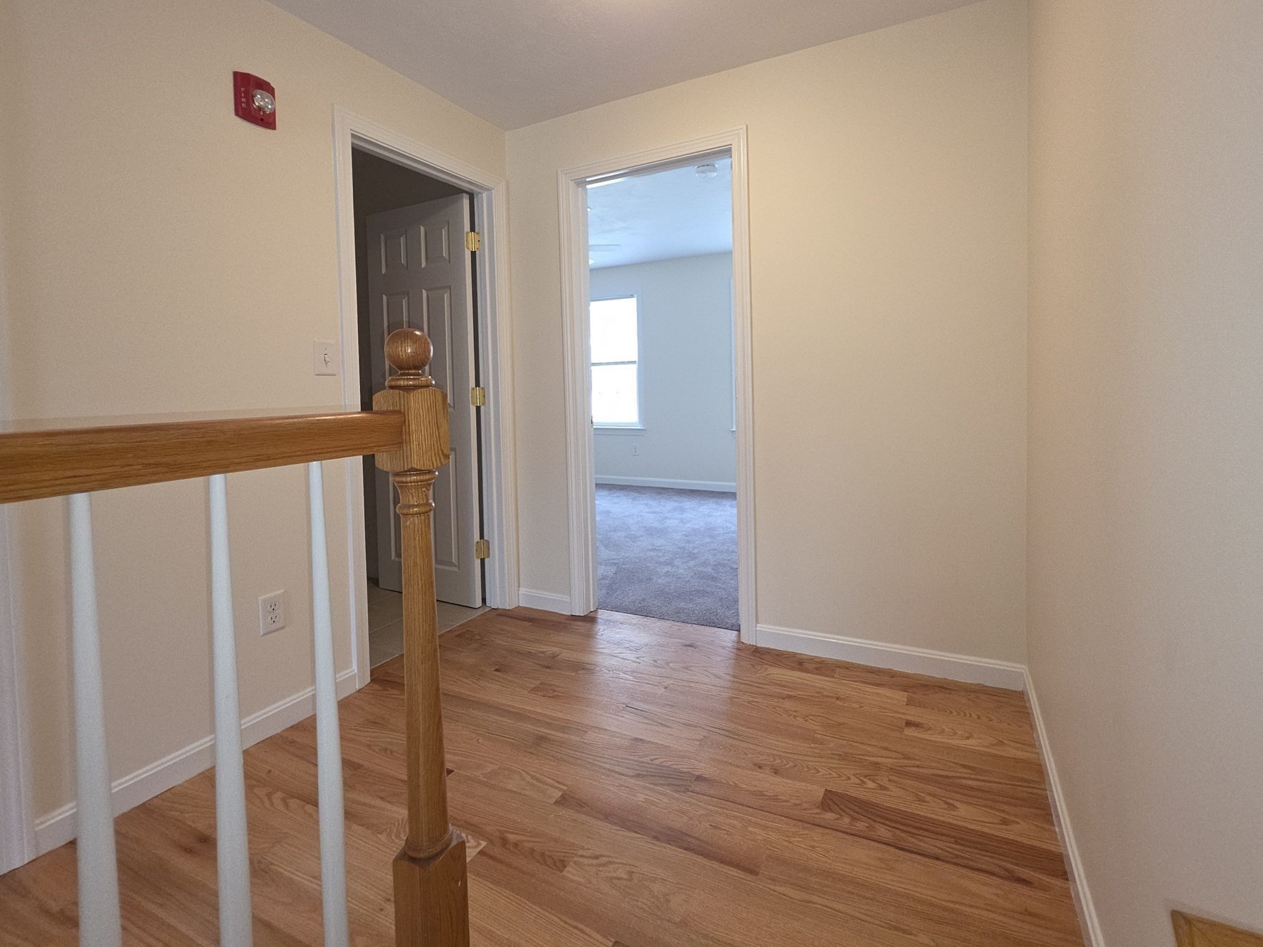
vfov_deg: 81.2
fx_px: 547
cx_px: 672
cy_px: 404
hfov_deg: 98.0
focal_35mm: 15
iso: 100
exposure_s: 1/60
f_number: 1.9
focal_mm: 2.2
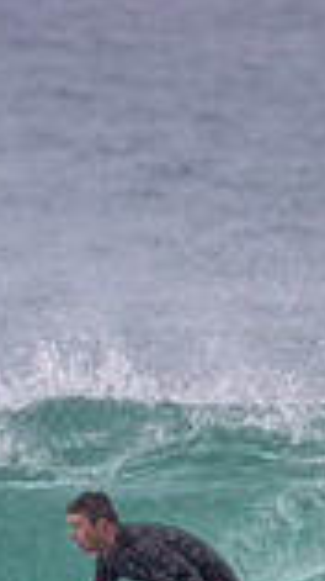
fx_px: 47652
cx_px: -103
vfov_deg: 0.7
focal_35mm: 3102
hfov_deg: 0.4
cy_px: 672
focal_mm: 800
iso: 1600
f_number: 11
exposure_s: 1/2000
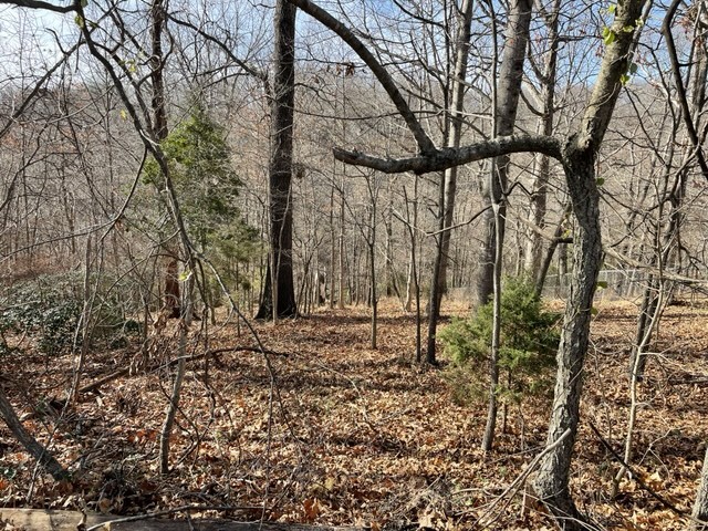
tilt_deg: -12.3
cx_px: 354
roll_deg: -2.9
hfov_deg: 67.3
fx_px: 532
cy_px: 266
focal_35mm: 26
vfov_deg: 53.1
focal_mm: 4.2
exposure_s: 1/861
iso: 32
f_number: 1.6
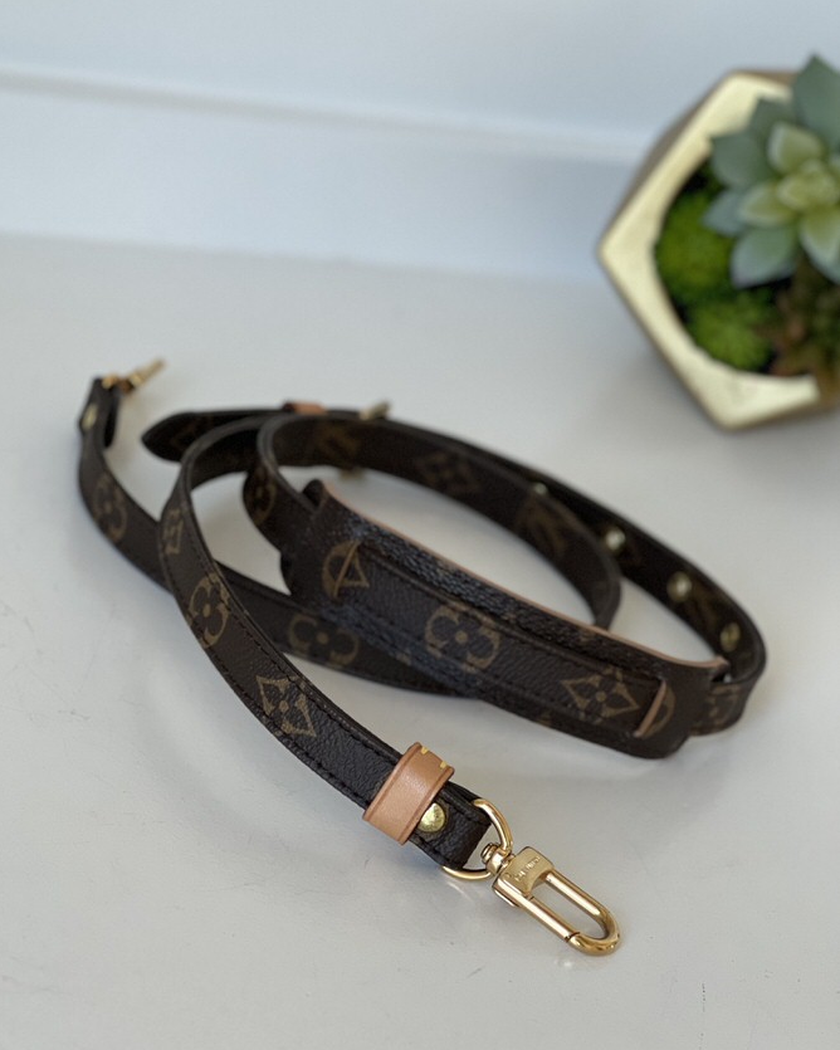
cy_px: 542
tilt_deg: -25.8
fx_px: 2517
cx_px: 417
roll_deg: -16.6
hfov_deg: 18.9
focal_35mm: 81
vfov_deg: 23.6
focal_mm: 9
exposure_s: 1/105
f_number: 2.8
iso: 250
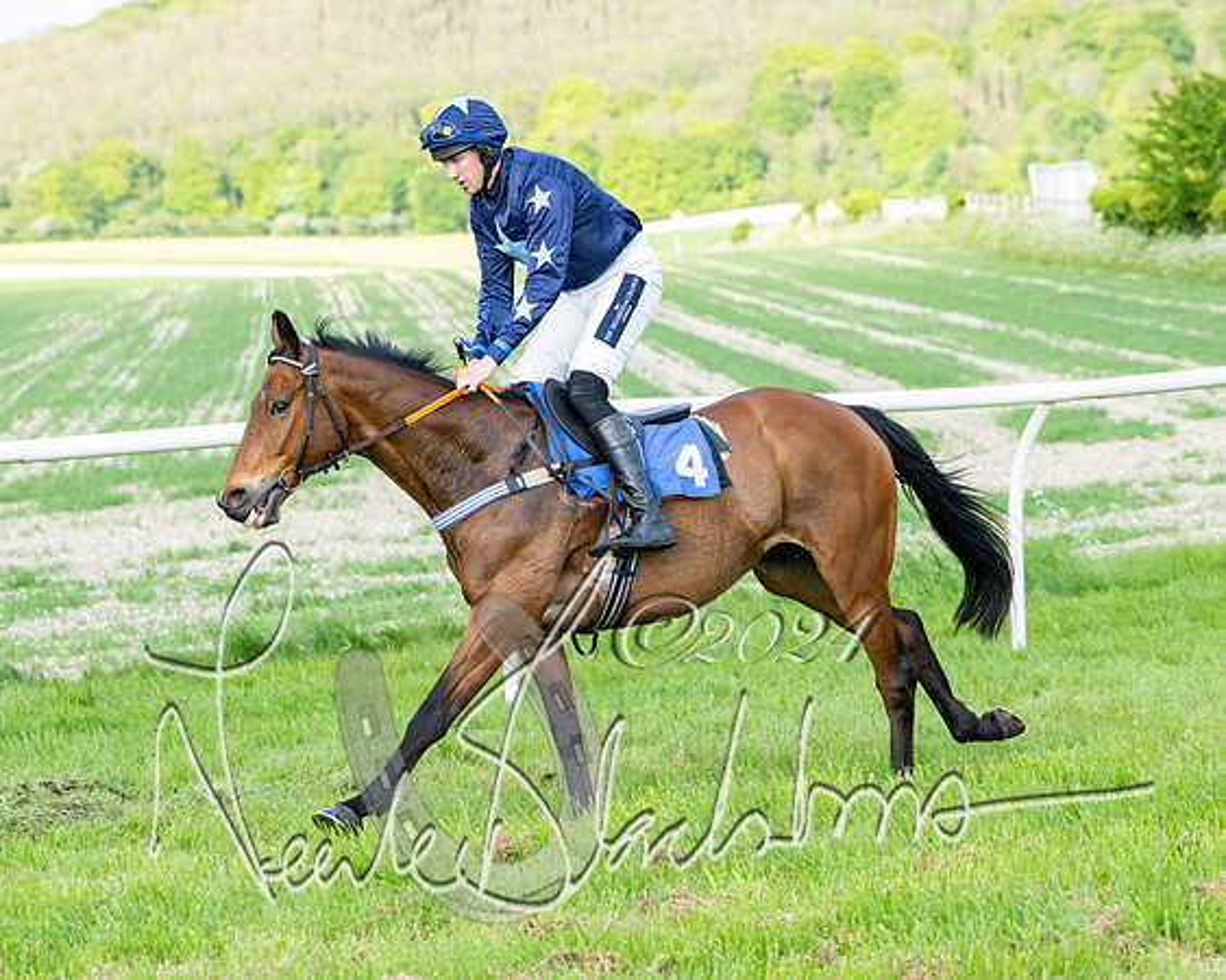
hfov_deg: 13.8
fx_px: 5078
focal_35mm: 140
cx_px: 557
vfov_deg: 11.0
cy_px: 443
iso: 400
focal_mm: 91
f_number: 4
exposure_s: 1/1600
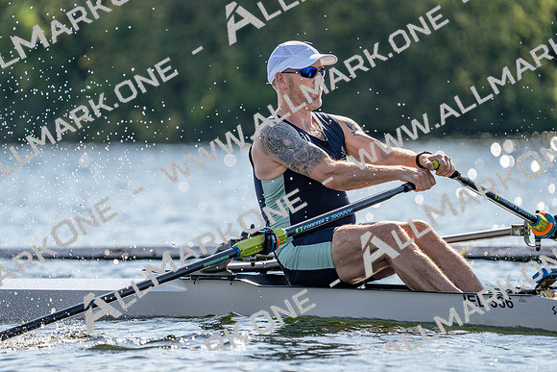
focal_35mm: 422
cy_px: 186
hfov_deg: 4.9
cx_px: 278
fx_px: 6530
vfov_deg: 3.3
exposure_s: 1/1600
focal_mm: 422
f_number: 6.3
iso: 250
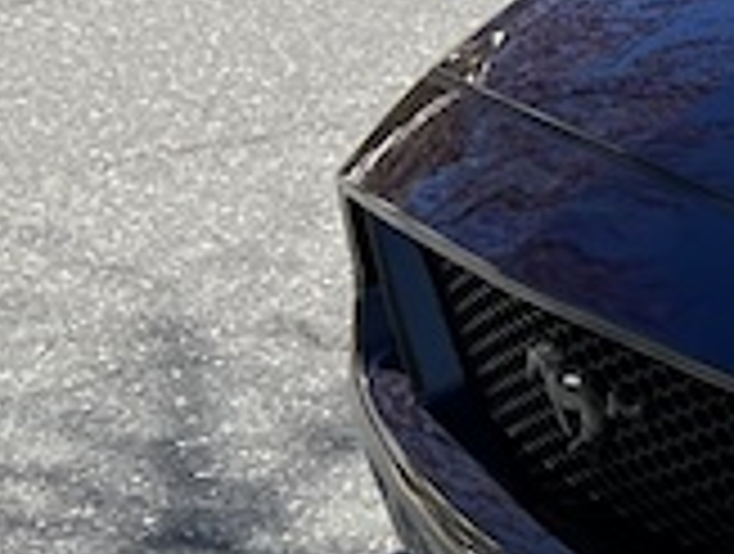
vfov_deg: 7.8
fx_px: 4059
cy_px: 149
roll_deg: +2.5
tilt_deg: -10.4
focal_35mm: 191
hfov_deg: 8.4
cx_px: 2342
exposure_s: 1/2083
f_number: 1.5
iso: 50
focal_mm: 5.7
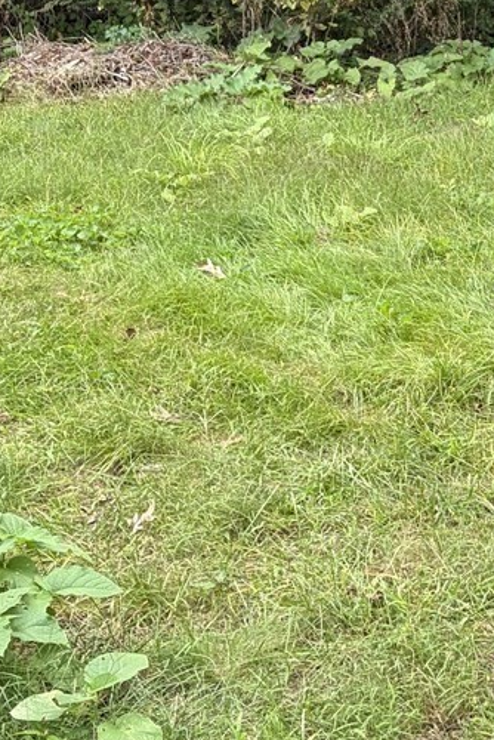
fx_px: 1706
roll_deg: -2.1
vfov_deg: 24.3
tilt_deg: -14.0
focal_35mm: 83
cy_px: 250
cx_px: 510
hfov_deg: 16.1
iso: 100
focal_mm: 5.96
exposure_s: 1/122
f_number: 1.6
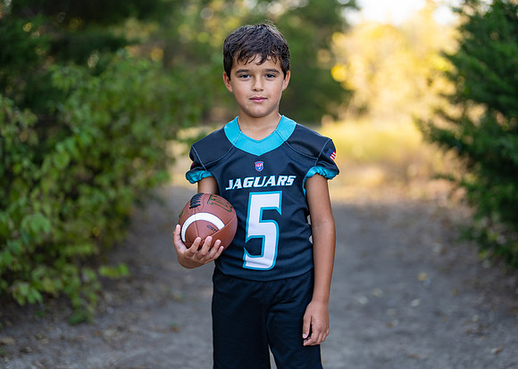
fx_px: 849
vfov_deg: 24.6
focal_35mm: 58
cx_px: 267
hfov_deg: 33.9
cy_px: 167
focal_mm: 50
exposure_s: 1/800
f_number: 1.2
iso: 100
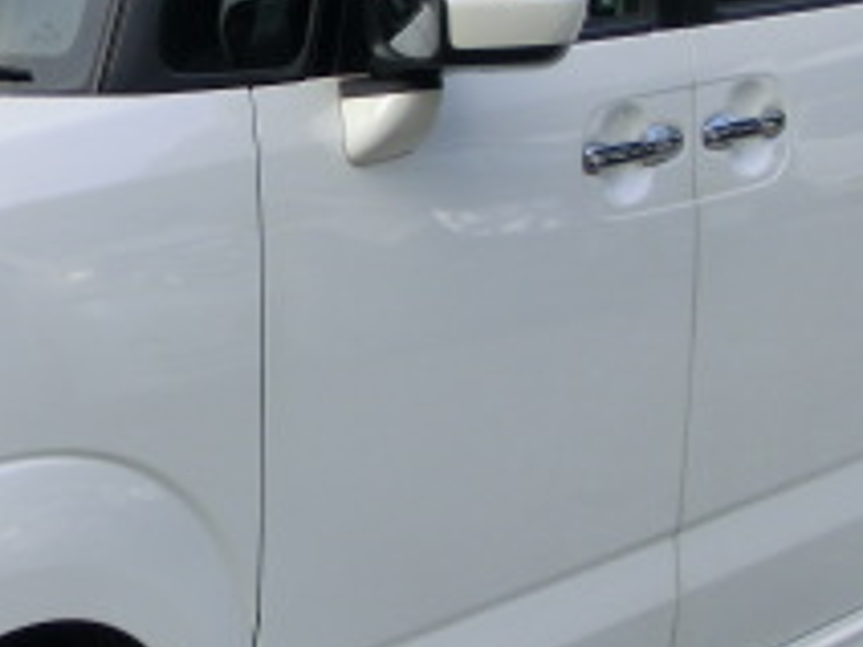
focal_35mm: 127
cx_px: -69
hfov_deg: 15.2
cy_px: 338
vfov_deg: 11.7
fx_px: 3166
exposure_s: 1/400
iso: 100
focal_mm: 7.38
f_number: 4
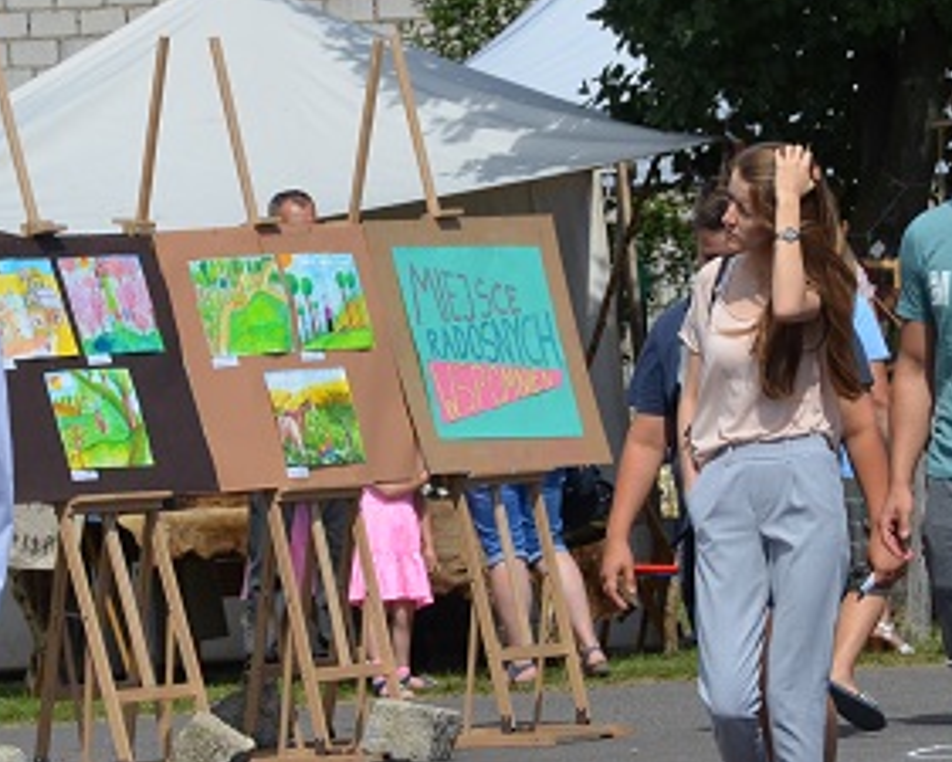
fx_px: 11819
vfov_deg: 3.7
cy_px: 357
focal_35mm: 419
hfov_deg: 4.6
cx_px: 285
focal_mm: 105
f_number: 7.1
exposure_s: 1/800
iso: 200
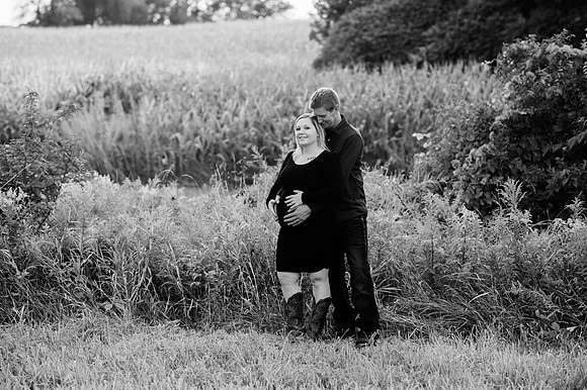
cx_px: 294
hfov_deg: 23.9
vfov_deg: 16.1
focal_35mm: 85
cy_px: 195
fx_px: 1385
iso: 200
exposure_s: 1/640
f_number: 2.8
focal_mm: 85
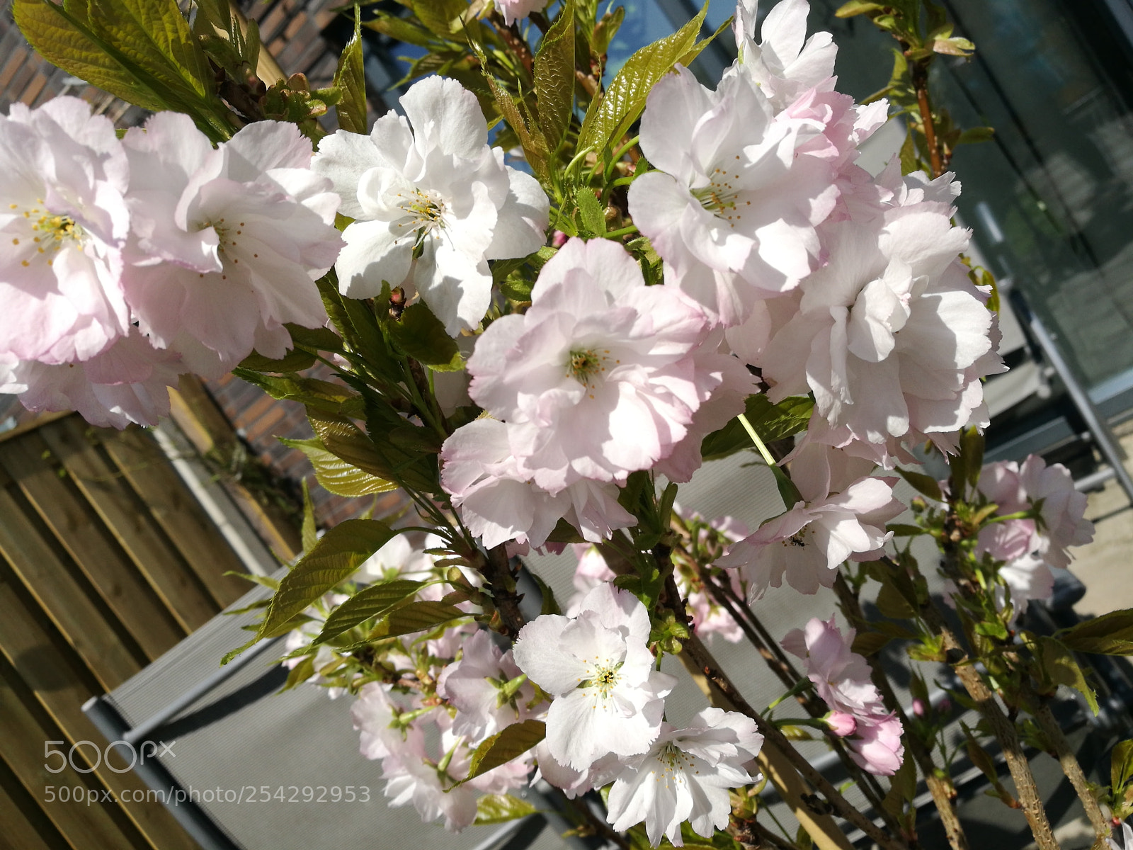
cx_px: 566
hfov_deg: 65.3
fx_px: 884
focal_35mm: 27
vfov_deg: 51.4
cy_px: 425
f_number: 2.2
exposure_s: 1/1198
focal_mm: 4.5
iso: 50
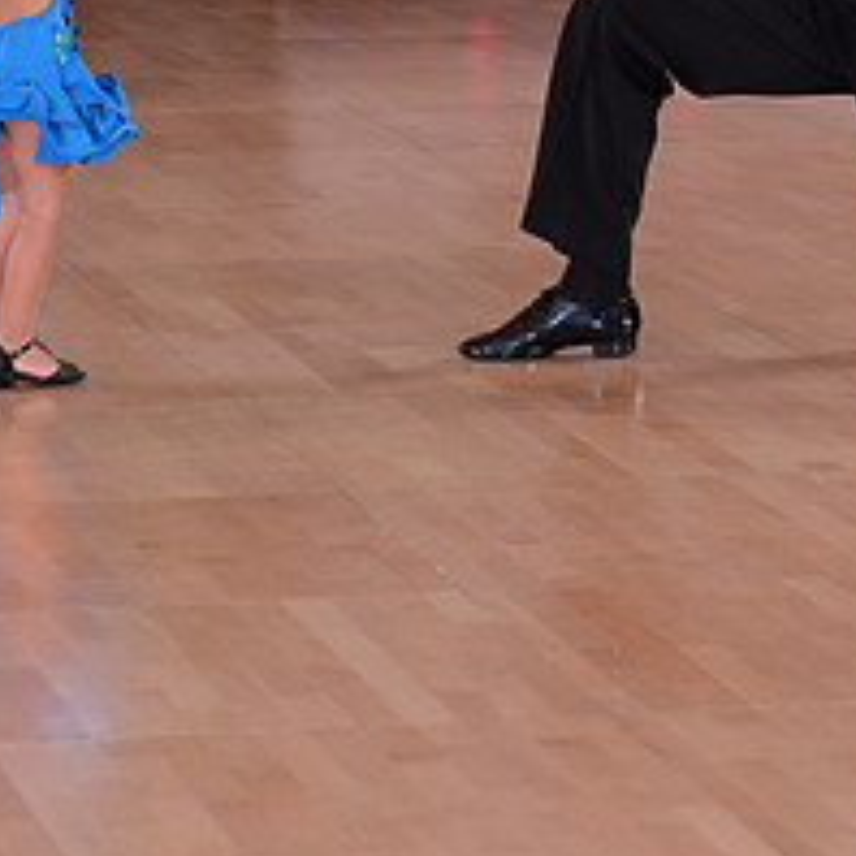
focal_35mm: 278
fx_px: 7778
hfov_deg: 6.3
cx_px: 577
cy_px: -285
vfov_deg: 6.2
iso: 2000
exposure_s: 1/250
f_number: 5.6
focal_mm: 112
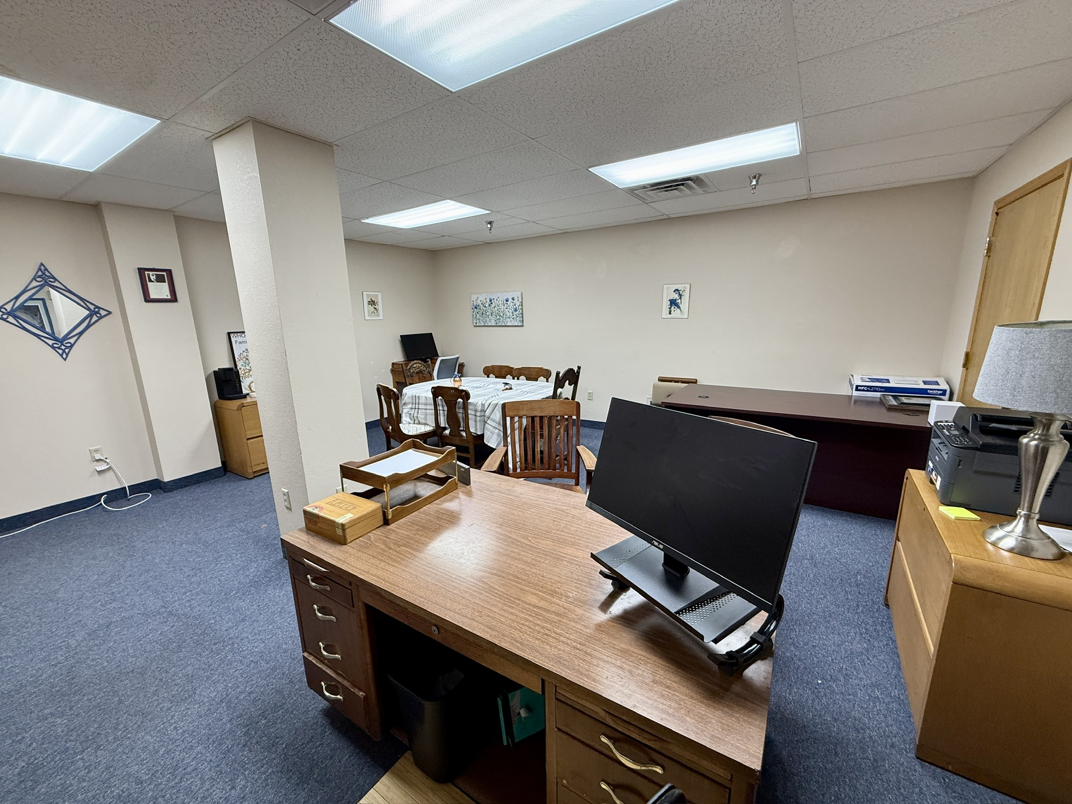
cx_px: 536
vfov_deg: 85.7
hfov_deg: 102.1
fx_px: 434
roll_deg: +1.5
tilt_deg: -12.3
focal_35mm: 14
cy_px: 402
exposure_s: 1/120
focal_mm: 2.22
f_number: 2.2
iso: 200
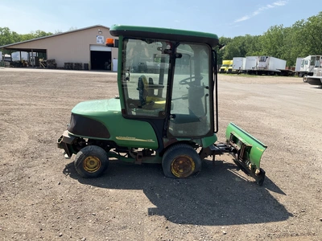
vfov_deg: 48.2
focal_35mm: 29
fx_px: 270
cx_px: 161
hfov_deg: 61.7
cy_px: 120
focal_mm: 3
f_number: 1.8
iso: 25
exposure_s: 1/1144
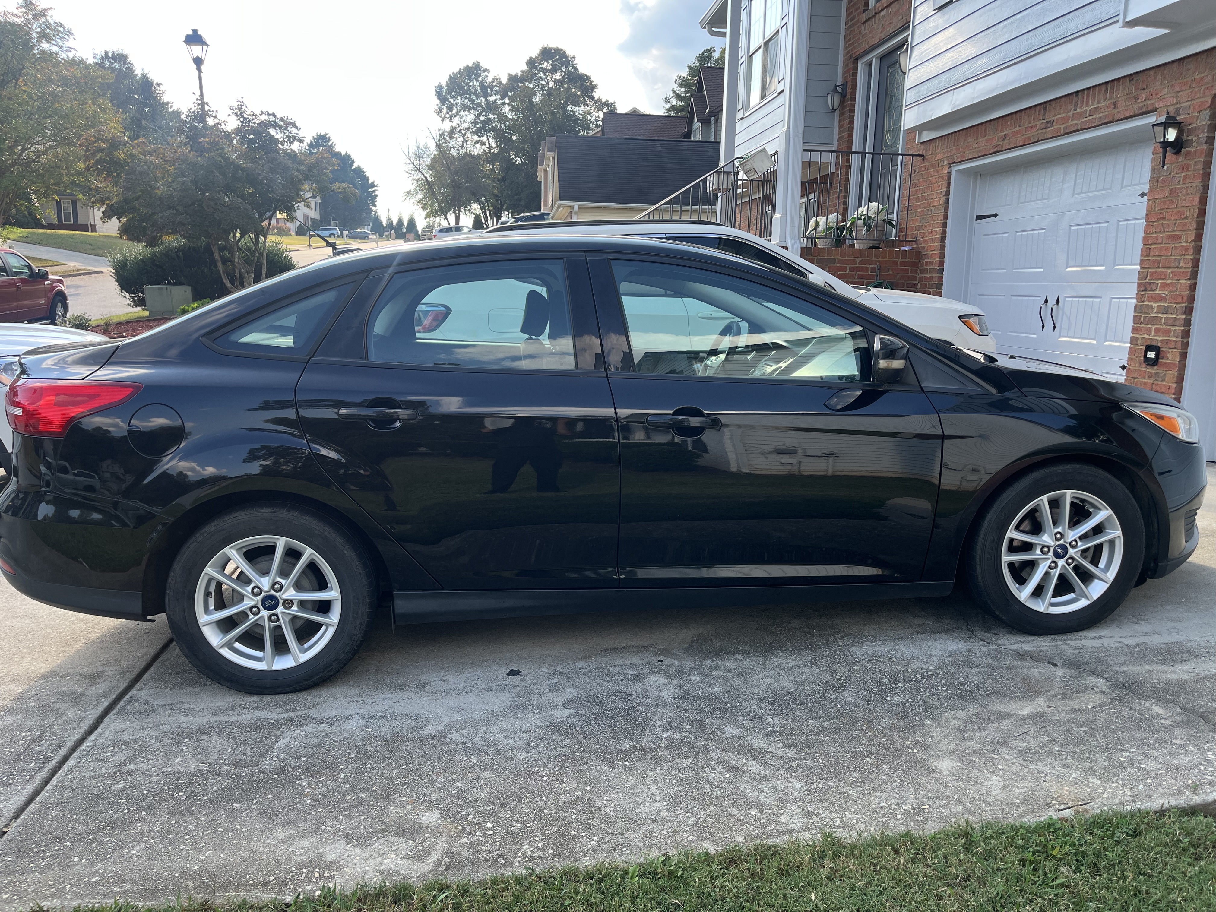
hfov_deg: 67.3
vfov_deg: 53.1
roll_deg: -0.5
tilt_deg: -11.9
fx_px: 913
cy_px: 456
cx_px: 608
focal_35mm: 26
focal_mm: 5.1
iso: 50
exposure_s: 1/586
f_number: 1.6
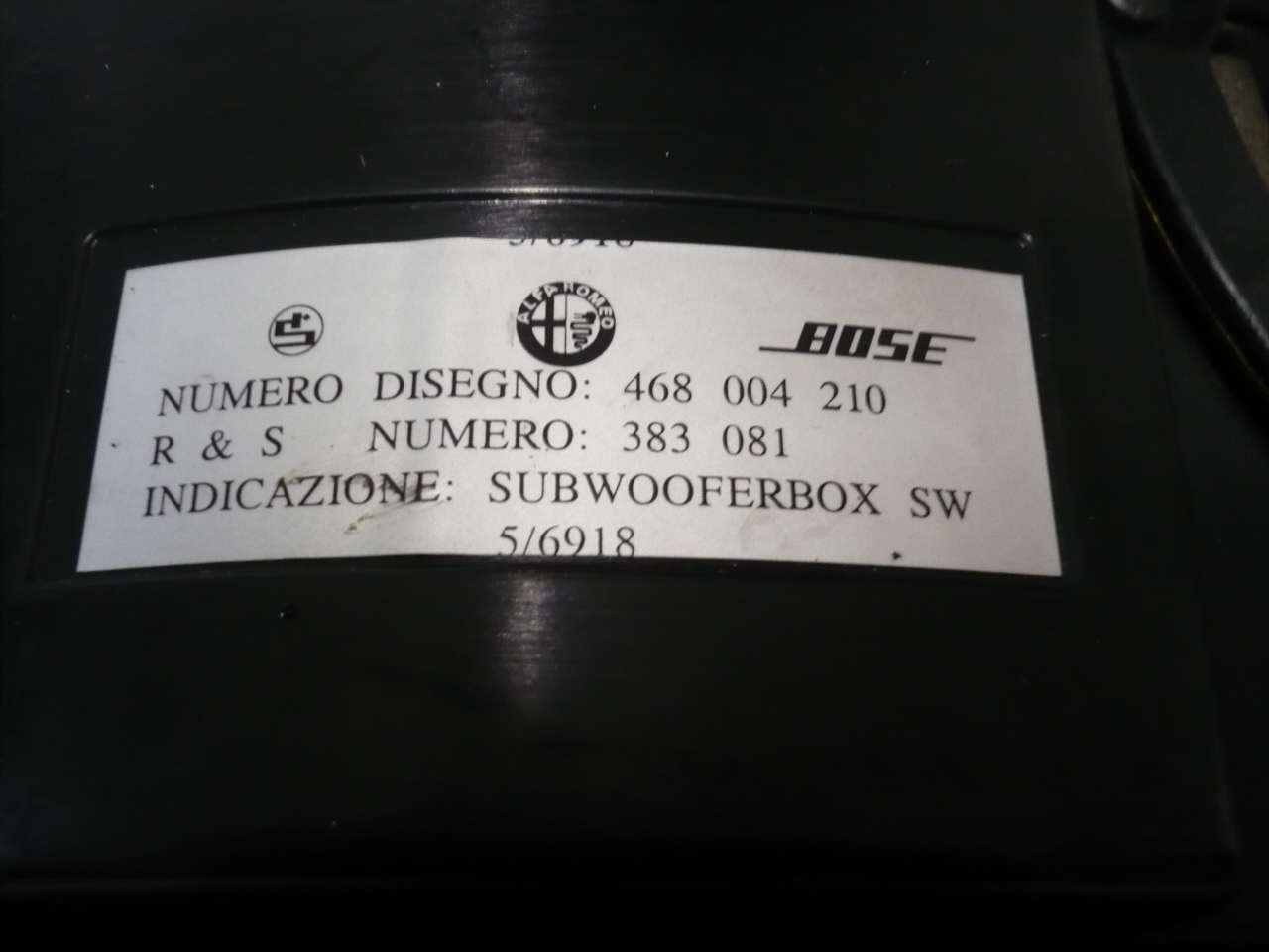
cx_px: 634
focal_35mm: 35
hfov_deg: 52.6
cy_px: 476
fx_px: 1283
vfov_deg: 40.7
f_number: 2.8
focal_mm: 5.8
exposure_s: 1/8
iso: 250
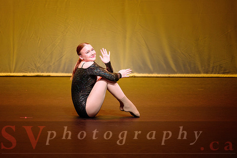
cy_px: 66
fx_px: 1746
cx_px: 81
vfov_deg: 5.2
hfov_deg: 7.8
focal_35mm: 265
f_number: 2.8
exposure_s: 1/400
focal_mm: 200
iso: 1250
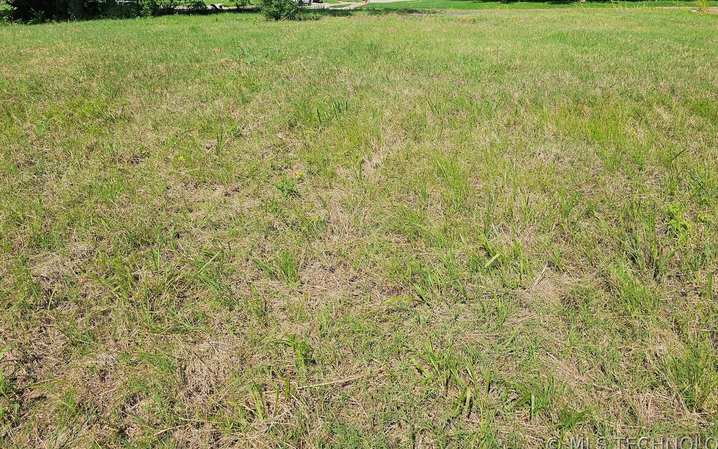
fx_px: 587
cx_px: 401
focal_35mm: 30
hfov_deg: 62.7
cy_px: 128
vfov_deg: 41.0
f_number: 1.7
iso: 10
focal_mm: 6.3
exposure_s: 1/1099
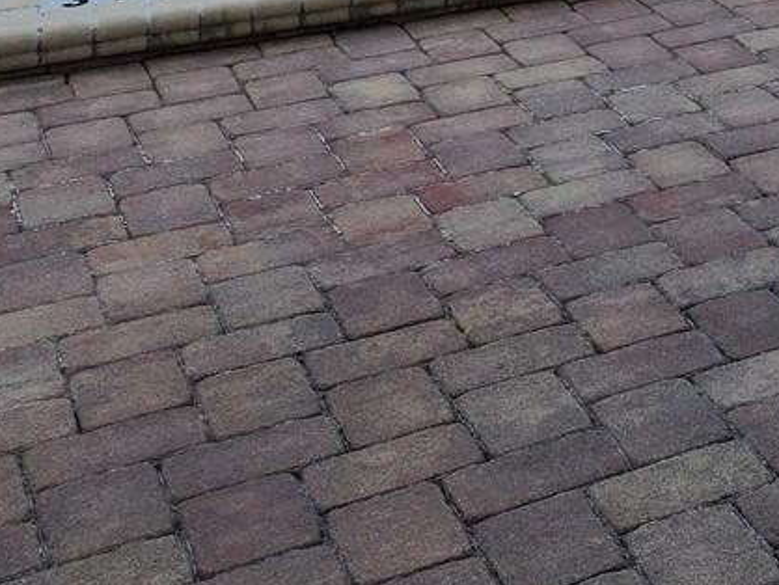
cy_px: -484
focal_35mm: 88
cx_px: 1305
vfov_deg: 14.6
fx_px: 1981
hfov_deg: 18.5
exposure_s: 1/989
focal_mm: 6.4
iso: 12
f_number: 1.8
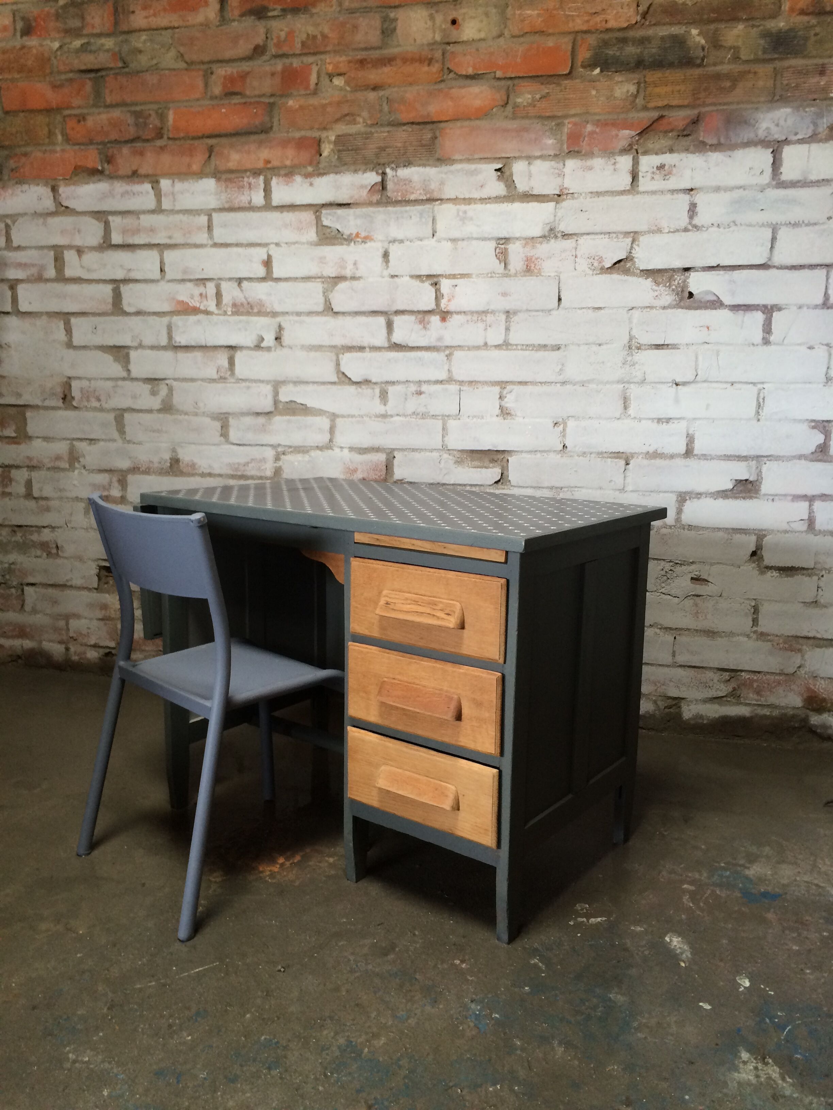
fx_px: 930
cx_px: 416
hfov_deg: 48.2
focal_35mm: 29
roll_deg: -0.3
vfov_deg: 61.7
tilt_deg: -10.5
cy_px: 555
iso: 80
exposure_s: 1/30
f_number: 2.2
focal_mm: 4.15
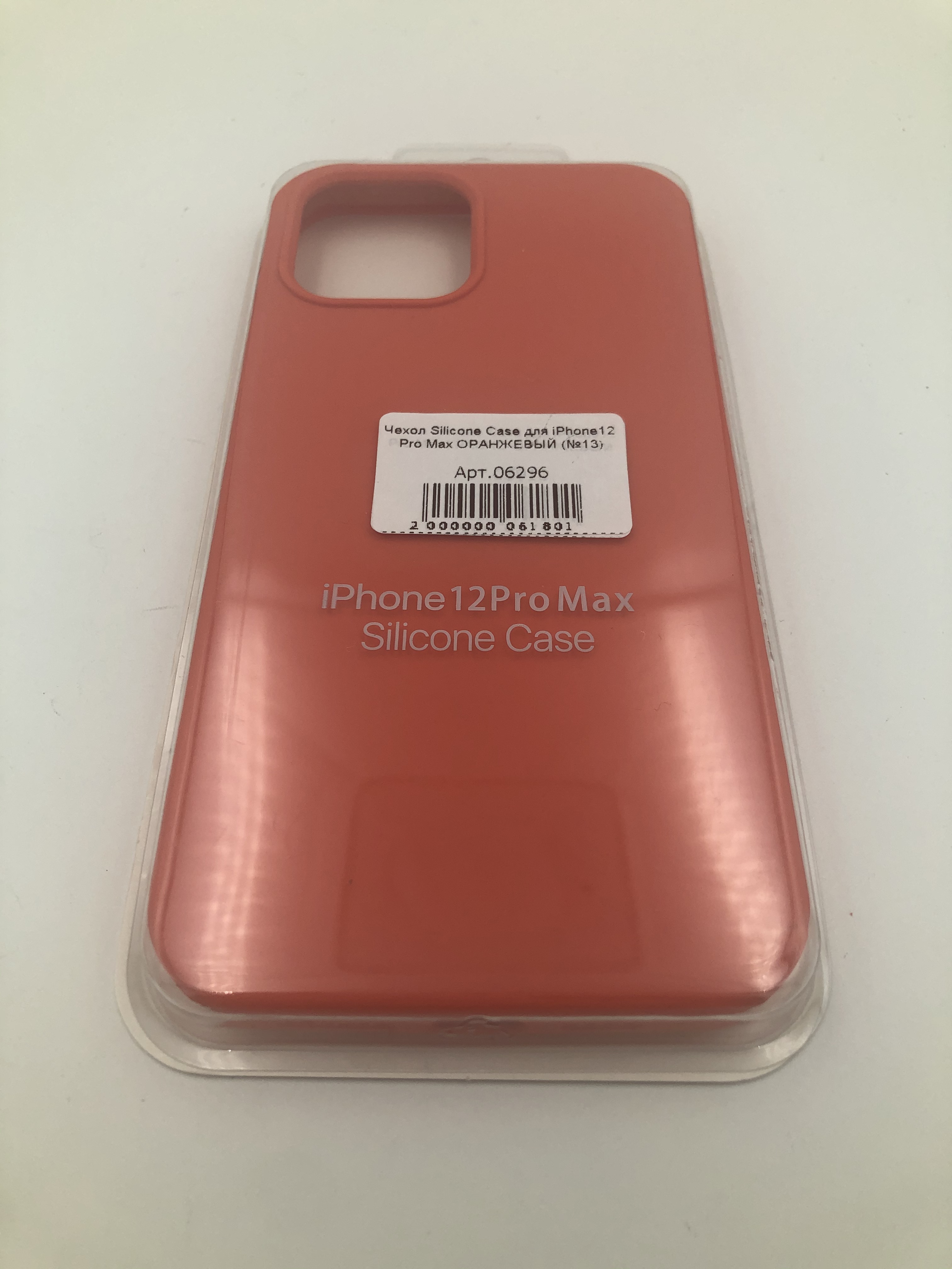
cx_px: 476
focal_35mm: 28
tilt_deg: -58.8
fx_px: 1027
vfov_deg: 63.4
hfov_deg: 49.7
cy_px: 634
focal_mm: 3.99
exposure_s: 1/979
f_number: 1.8
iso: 20
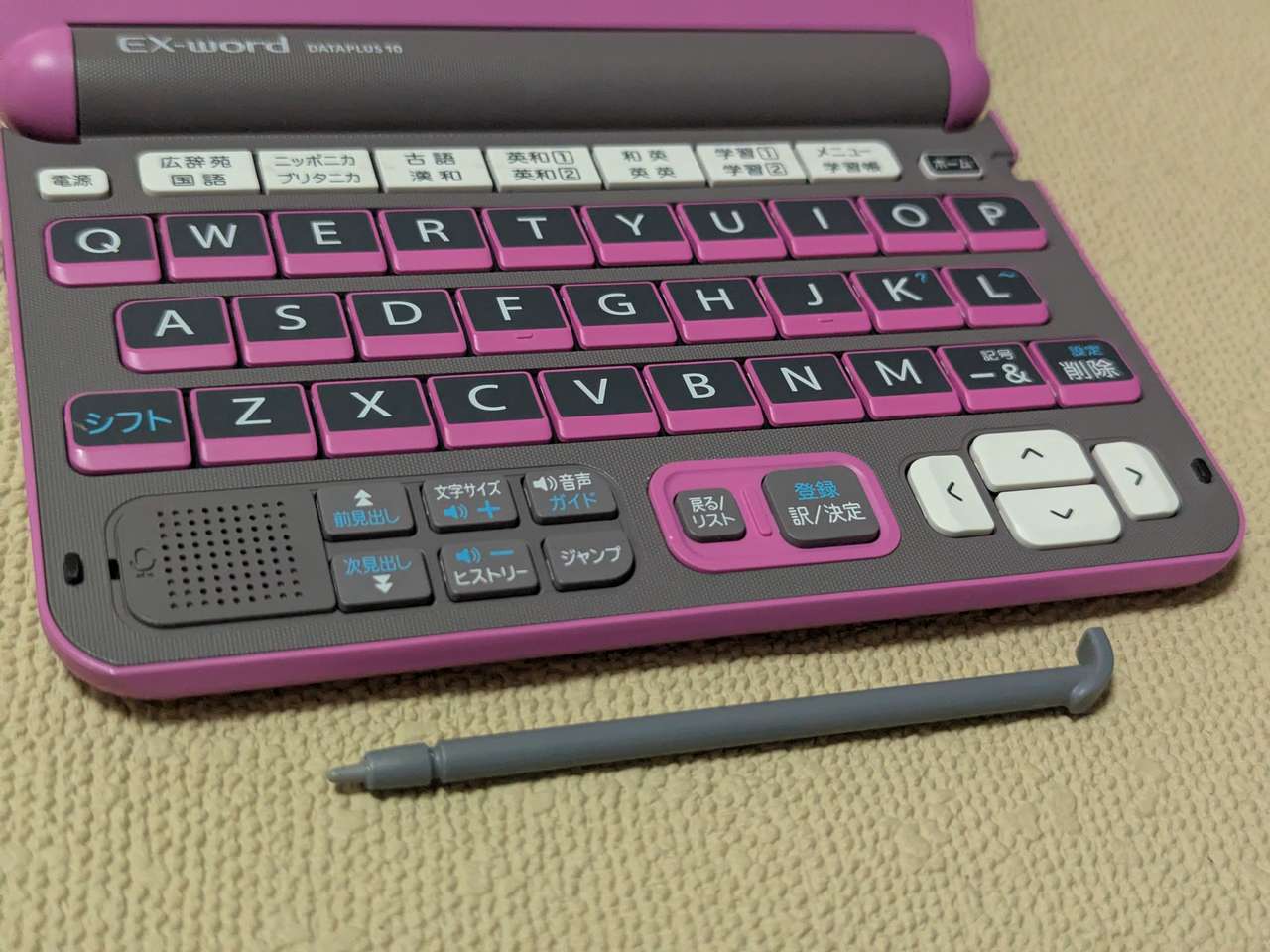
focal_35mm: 48
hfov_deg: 39.7
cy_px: 476
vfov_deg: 30.3
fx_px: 1761
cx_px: 635
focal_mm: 6.81
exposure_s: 1/240
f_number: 1.85
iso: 1068
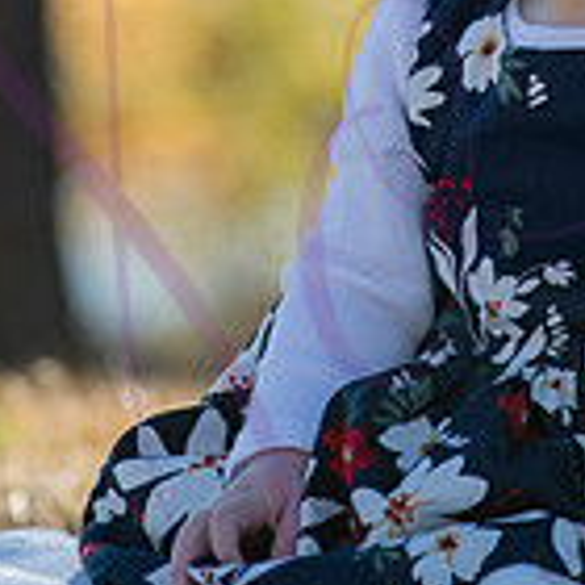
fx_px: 10401
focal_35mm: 544
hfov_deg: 3.2
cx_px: 531
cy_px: -173
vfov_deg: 3.2
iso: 400
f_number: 5.6
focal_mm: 155
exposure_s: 1/640
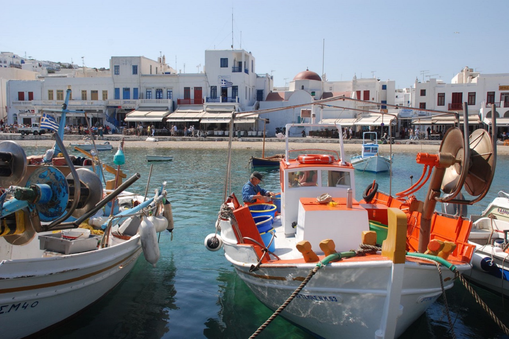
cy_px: 170
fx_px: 466
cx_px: 254
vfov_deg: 39.9
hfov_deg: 57.2
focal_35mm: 33
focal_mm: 22
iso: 200
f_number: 9
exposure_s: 1/400
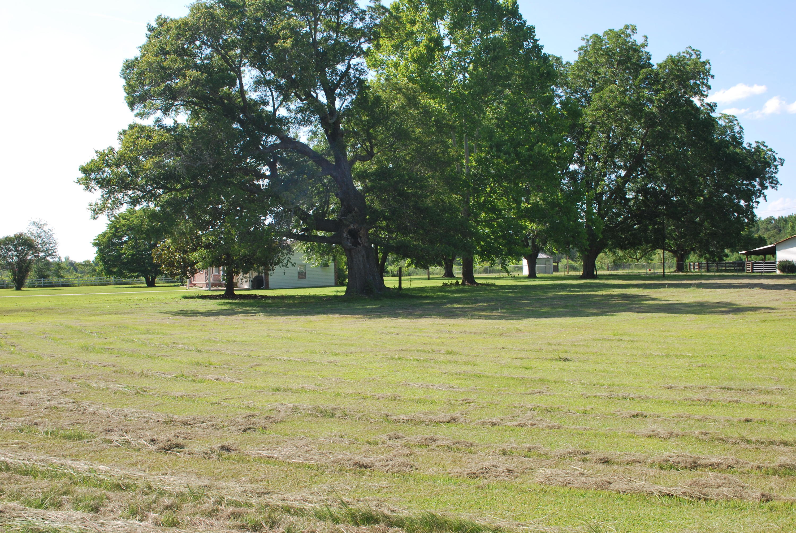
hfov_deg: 49.5
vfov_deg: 34.3
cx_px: 398
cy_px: 266
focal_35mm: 39
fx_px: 863
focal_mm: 26
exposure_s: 1/160
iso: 200
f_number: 9
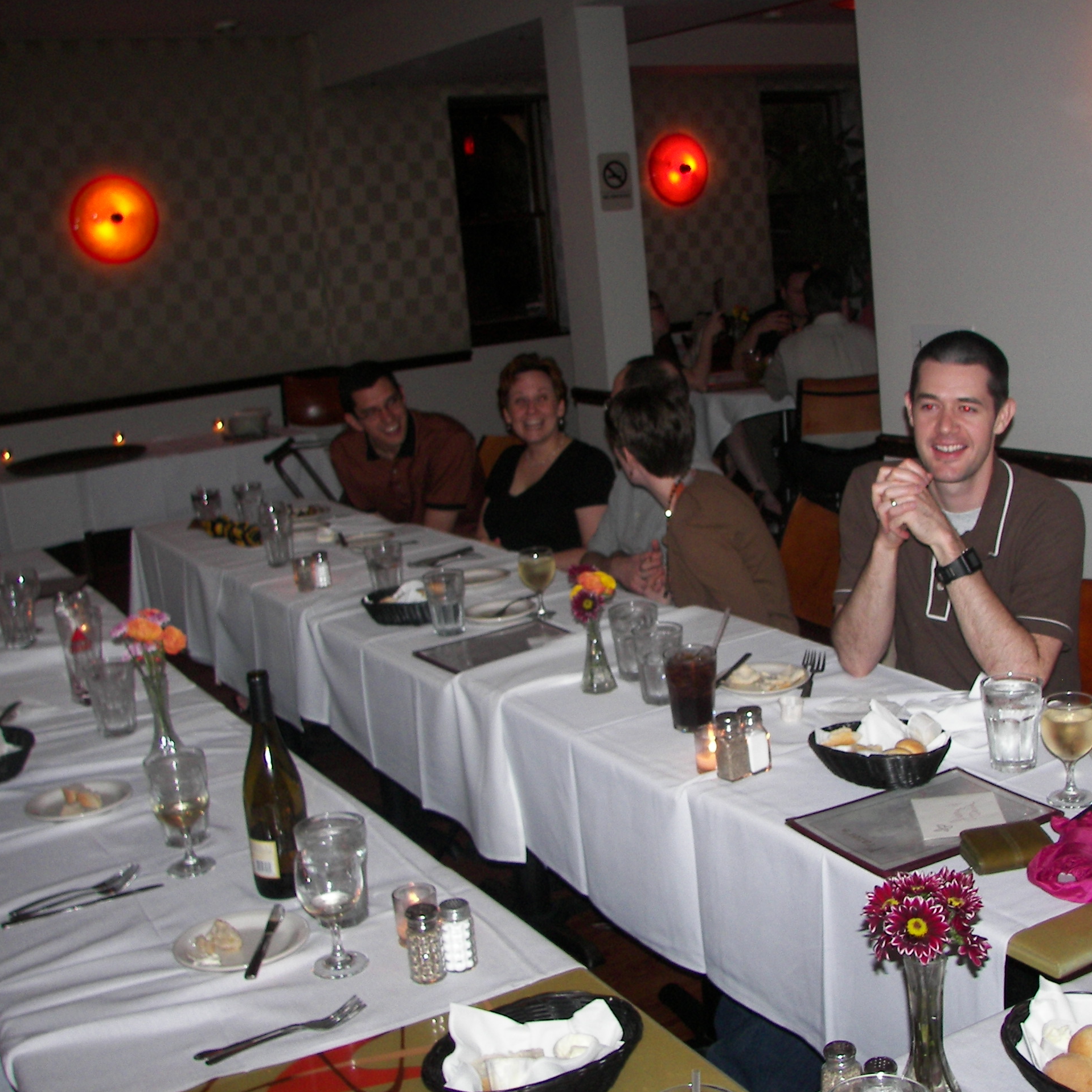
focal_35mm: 43
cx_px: 681
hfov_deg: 38.9
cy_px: 544
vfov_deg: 39.2
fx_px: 1535
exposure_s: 1/30
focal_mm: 6
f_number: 2.8
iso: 100
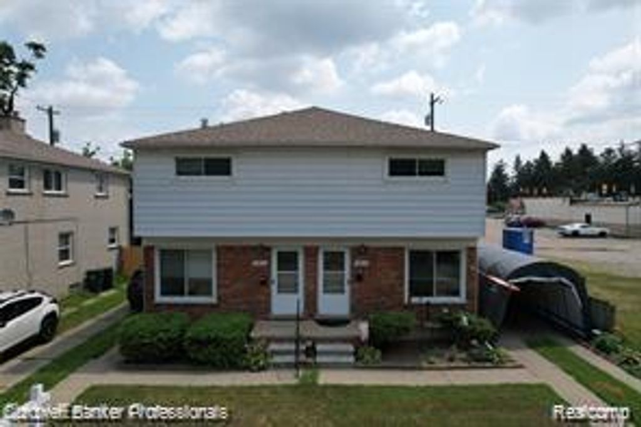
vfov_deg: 57.2
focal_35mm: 22
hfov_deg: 78.6
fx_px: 392
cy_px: 214
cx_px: 320
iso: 100
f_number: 2.8
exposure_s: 1/2000
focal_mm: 8.38
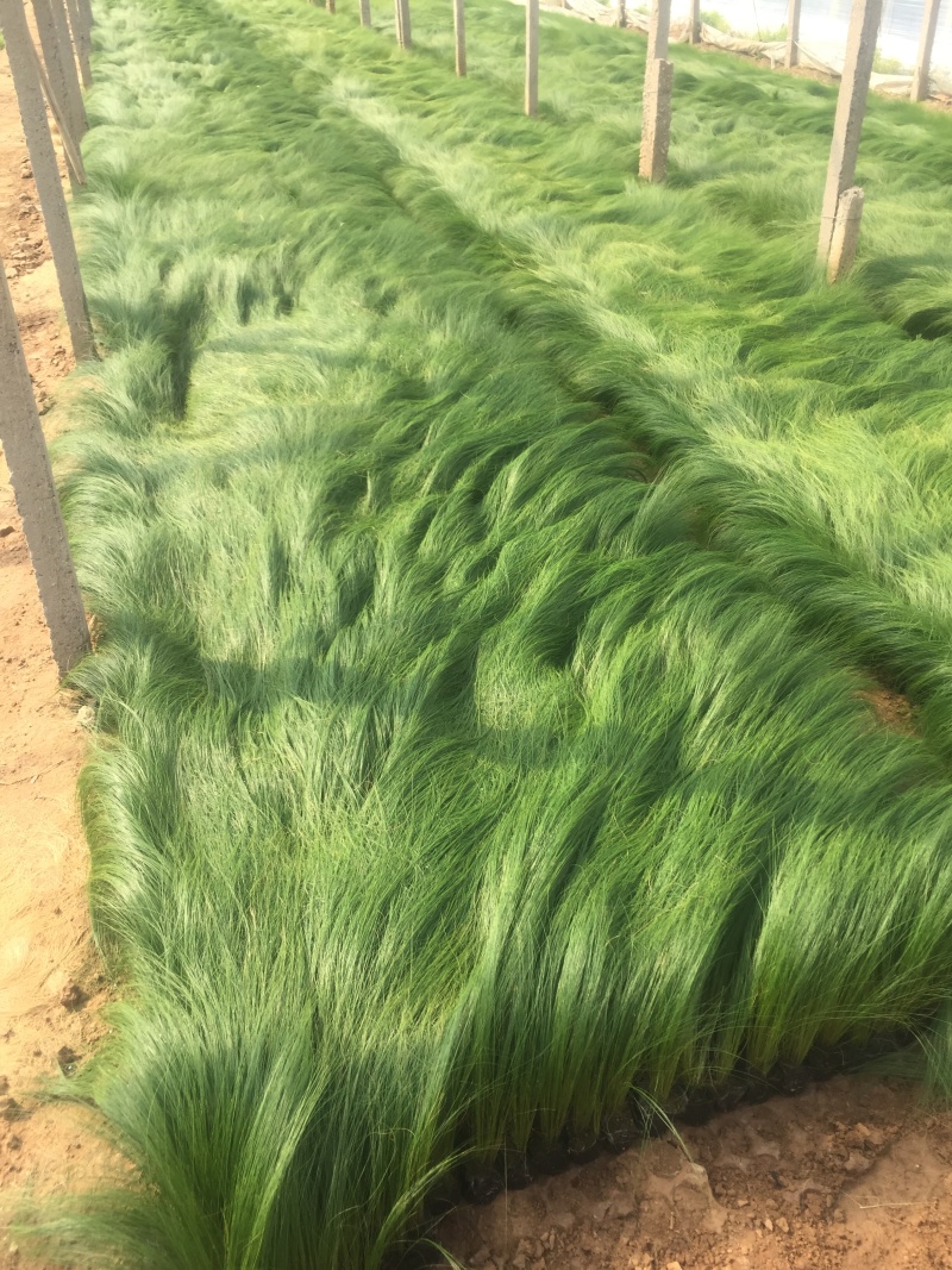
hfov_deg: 48.2
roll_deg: +0.3
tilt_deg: -33.7
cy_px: 635
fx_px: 1064
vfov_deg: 61.7
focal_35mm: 29
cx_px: 476
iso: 32
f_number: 2.2
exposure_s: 1/581
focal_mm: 4.15
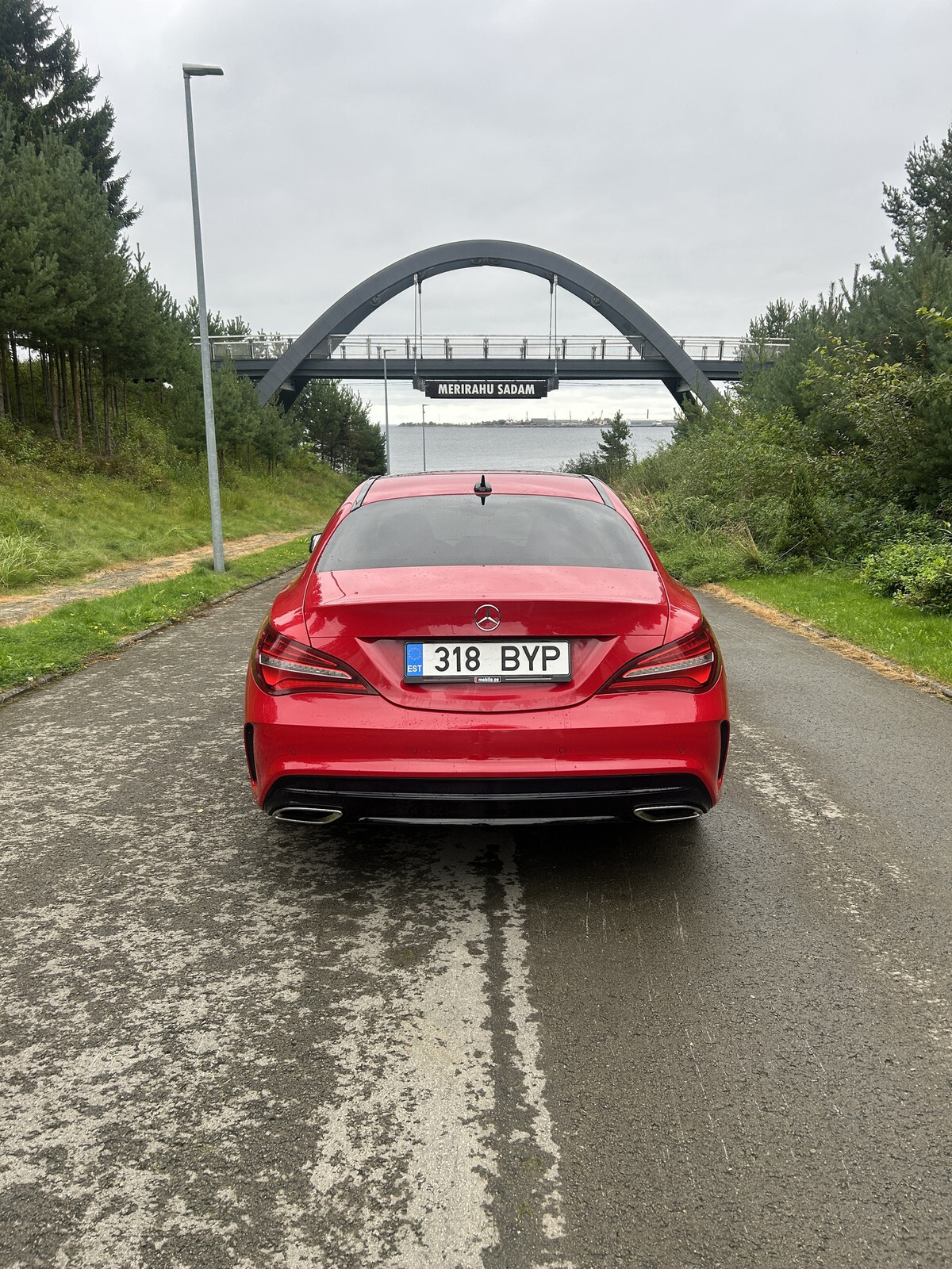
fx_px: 953
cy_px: 634
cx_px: 476
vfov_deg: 67.3
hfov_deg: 53.1
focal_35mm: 26
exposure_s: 1/466
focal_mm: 5.7
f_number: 1.5
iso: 50
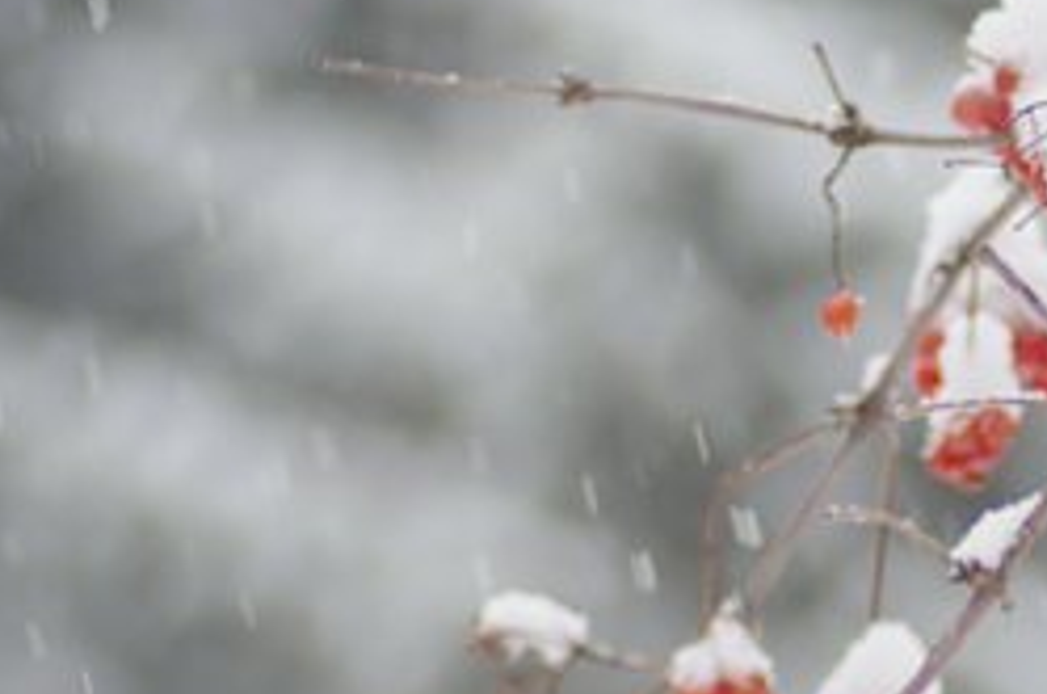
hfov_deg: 3.7
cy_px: 820
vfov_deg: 2.5
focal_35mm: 555
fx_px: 16110
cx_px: 1505
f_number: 2.8
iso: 200
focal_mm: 90
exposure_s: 1/200
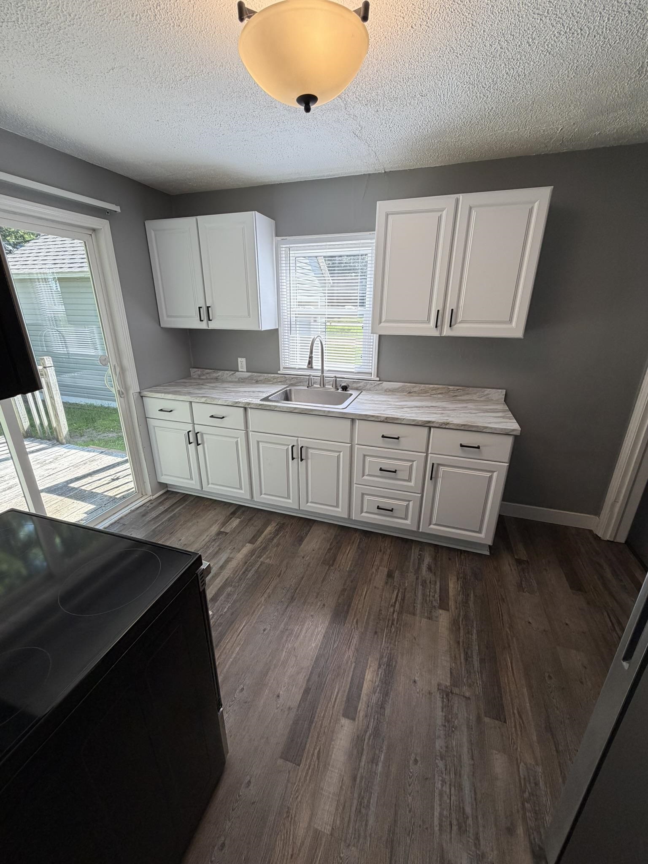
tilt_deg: -19.5
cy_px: 432
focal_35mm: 14
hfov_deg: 85.7
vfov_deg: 102.1
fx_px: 349
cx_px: 324
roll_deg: -0.3
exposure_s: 1/120
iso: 100
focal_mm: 2.22
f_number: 2.2
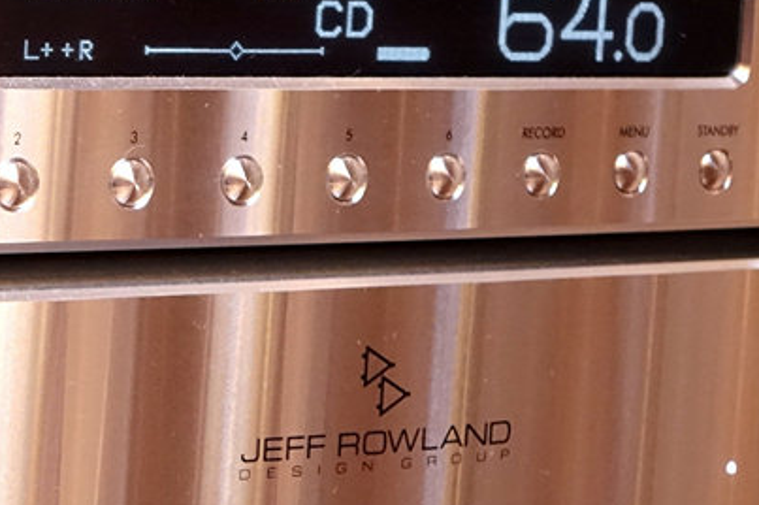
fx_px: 3139
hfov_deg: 13.7
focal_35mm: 149
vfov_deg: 9.2
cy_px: 288
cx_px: 130
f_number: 4
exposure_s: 1/30
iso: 1600
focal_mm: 18.21
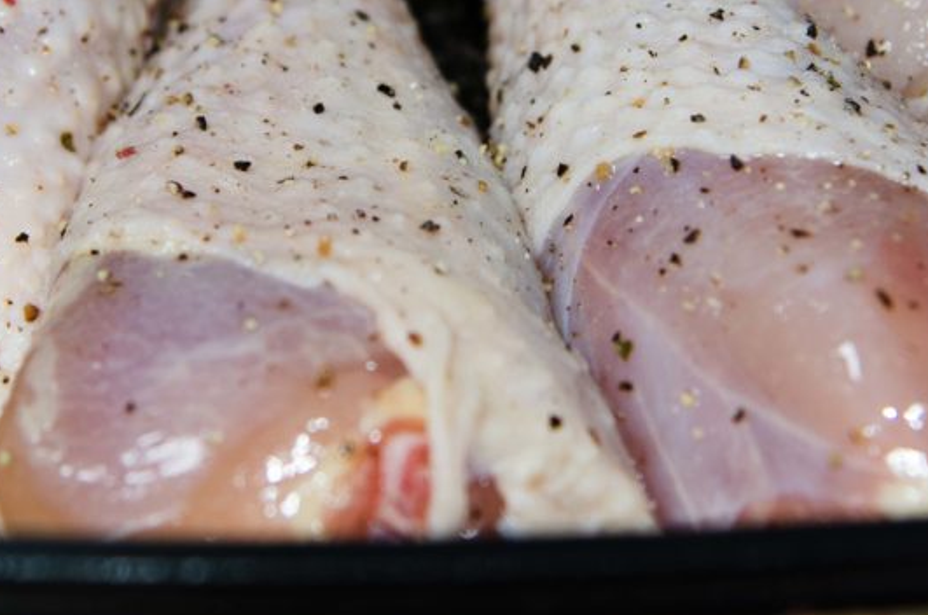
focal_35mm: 133
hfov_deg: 15.4
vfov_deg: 10.2
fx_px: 3422
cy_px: 59
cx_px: 395
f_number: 4
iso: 320
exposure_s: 1/60
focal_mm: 46
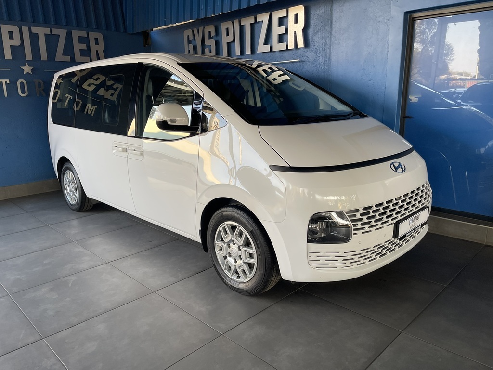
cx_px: 246
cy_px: 185
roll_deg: +2.0
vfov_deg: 54.9
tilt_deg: -14.2
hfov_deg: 69.4
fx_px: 356
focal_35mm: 25
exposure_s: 1/121
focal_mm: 5.1
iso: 100
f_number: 1.6
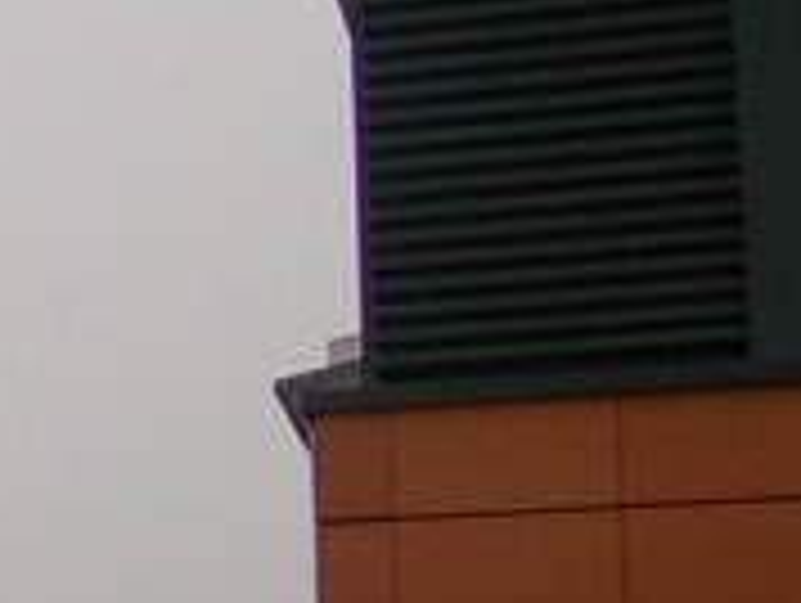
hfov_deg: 6.4
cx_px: -1971
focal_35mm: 273
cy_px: -234
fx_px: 6326
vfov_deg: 5.4
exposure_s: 1/126
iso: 100
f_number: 2.8
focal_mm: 8
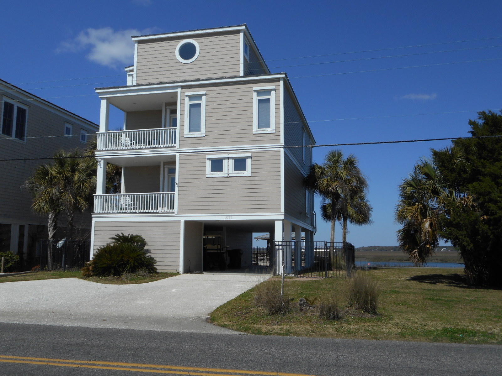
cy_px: 188
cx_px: 251
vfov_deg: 41.8
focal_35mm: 34
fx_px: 493
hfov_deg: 54.0
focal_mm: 6
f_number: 4.2
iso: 80
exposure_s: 1/1000
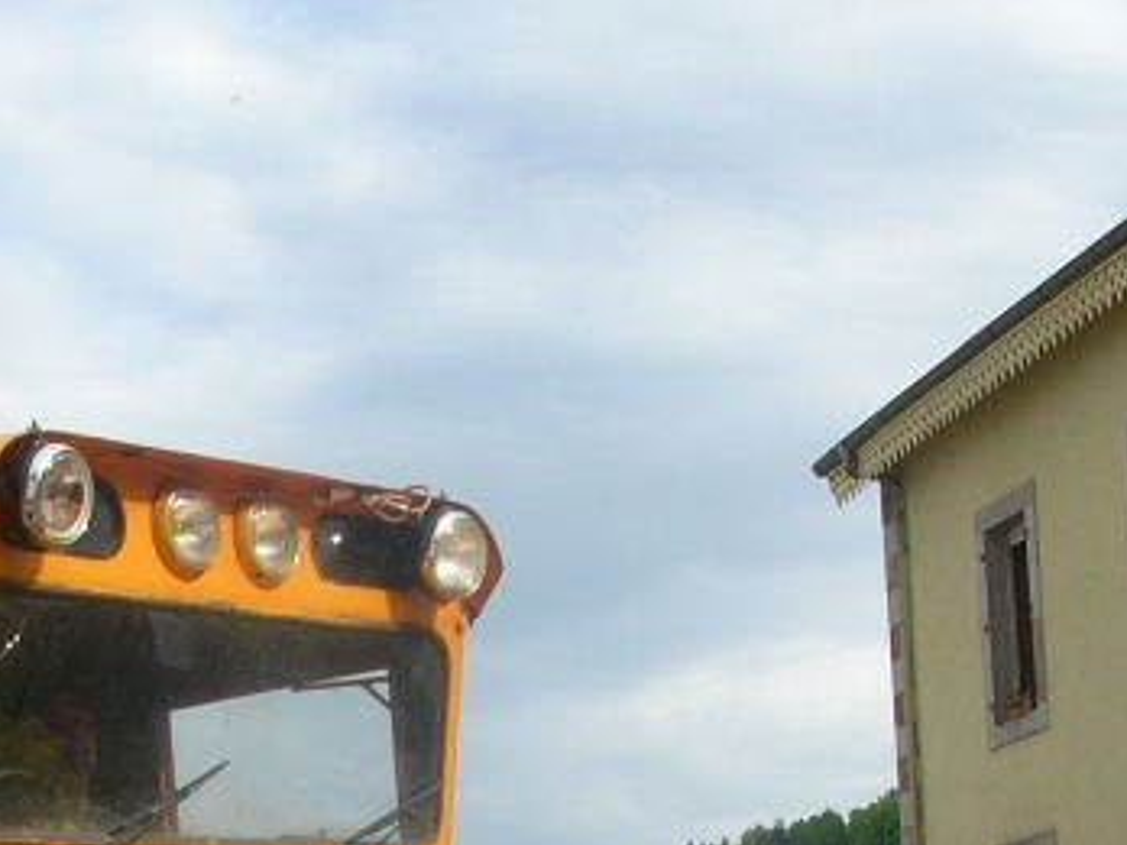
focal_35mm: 103
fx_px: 3353
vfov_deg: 13.9
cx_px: 359
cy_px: 1033
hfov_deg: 19.0
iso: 50
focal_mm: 5.8
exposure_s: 1/188
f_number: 5.6
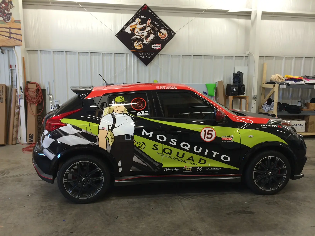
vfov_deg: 46.8
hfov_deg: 60.0
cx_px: 158
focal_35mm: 30
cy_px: 118
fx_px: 273
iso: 80
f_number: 2.2
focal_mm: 4.12
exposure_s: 1/30
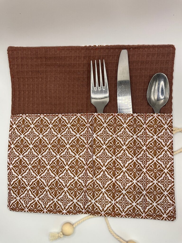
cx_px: 91
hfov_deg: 48.2
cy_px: 122
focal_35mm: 29
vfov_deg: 61.7
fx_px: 203
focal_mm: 3
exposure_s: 1/182
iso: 25
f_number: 1.8
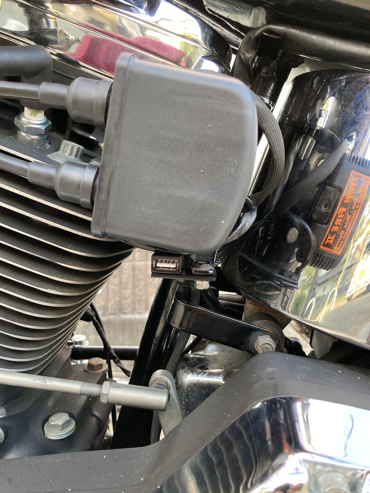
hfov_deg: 49.7
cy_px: 246
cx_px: 185
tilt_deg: +3.3
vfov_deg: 63.4
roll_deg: -0.3
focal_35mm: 28
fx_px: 399
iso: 125
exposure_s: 1/60
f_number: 1.8
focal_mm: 3.99
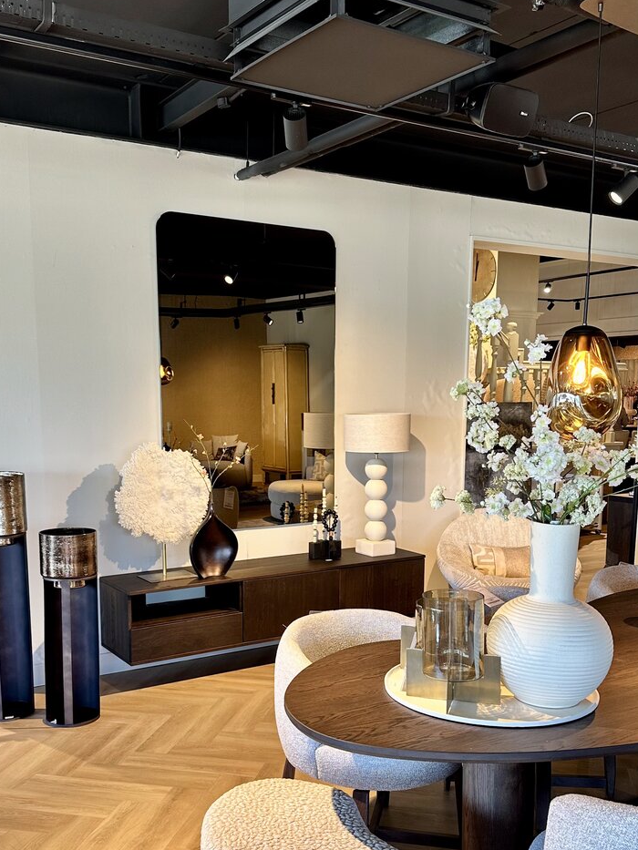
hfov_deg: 39.7
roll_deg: -0.4
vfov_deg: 50.9
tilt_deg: -7.9
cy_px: 526
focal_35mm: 36
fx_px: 884
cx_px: 312
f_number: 1.78
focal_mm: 6.86
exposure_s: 1/100
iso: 80
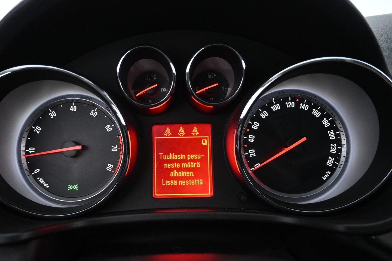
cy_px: 140
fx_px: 294
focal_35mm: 27
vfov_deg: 47.9
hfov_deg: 67.2
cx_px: 173
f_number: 3.5
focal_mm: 16
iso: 3200
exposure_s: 1/30
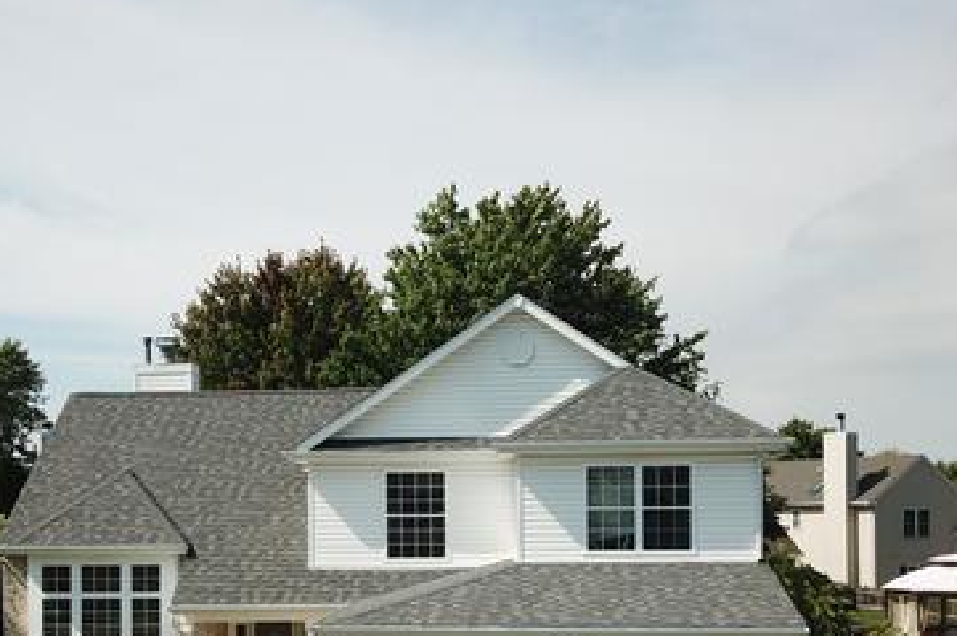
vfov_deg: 26.4
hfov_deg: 39.5
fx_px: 1328
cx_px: 404
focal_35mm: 50
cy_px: 509
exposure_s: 1/1582
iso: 100
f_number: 2.2
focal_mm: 4.73
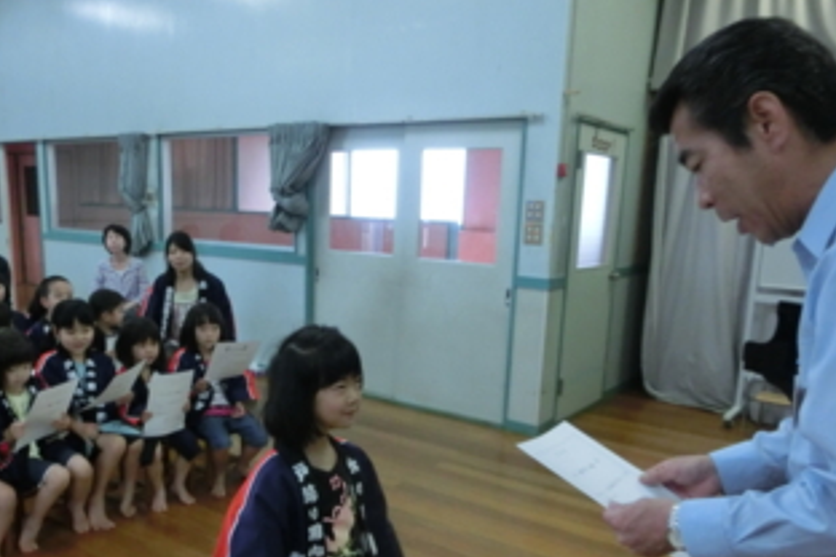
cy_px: 370
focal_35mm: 32
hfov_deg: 58.5
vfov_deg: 40.6
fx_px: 743
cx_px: 362
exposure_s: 1/125
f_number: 3
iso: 500
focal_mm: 4.24
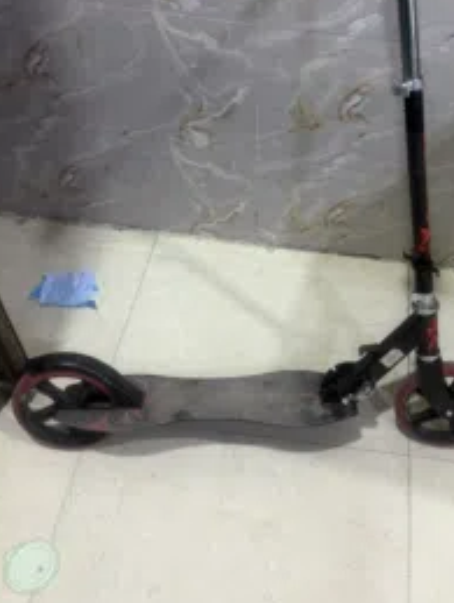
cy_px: 244
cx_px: 314
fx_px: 645
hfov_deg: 38.2
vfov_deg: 49.8
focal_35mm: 37
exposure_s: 1/50
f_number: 1.78
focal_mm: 6.76
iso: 250
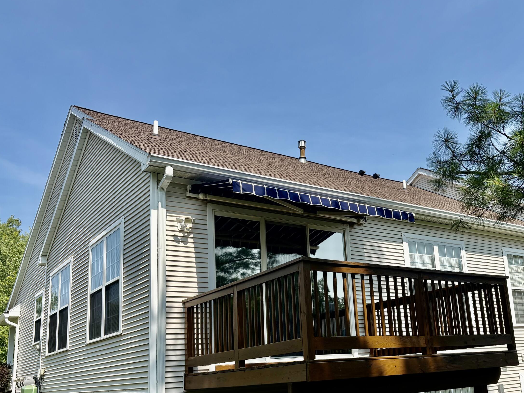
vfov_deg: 39.3
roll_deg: +4.2
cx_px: 339
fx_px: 545
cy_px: 250
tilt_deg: +12.8
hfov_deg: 50.6
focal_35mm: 36
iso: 50
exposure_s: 1/2538
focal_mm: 5.96
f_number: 1.6
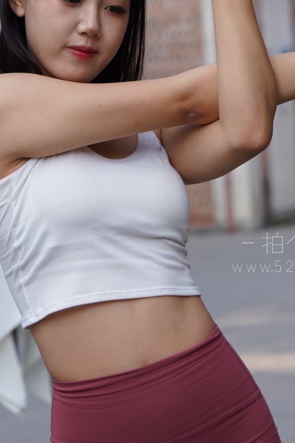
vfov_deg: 10.4
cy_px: 229
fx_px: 2434
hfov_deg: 6.9
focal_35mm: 198
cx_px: 125
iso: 320
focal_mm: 100
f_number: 5.6
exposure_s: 1/500
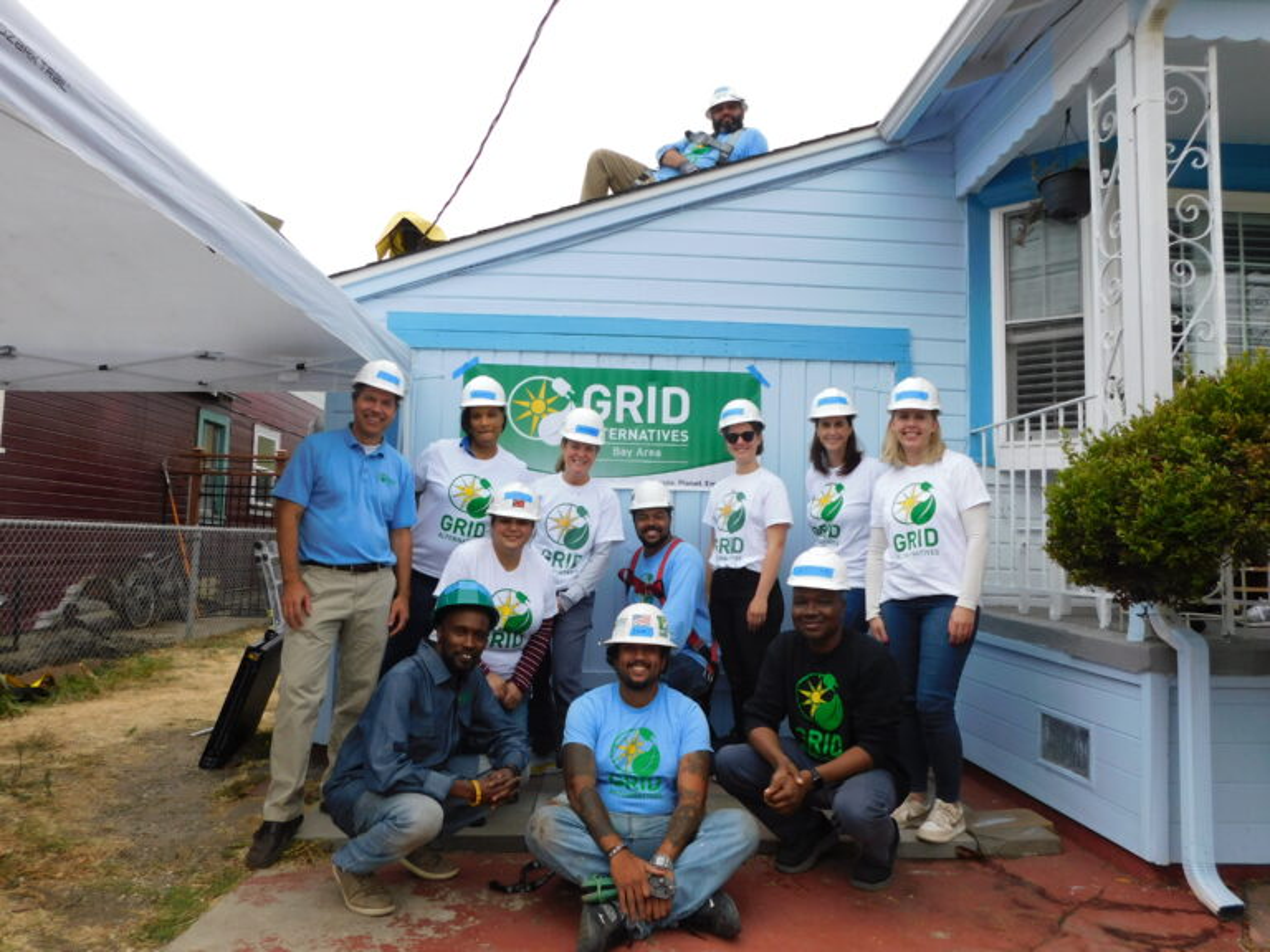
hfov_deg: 71.6
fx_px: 881
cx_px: 635
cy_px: 476
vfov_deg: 56.8
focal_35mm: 24
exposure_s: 1/1250
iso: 125
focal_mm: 4.1
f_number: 3
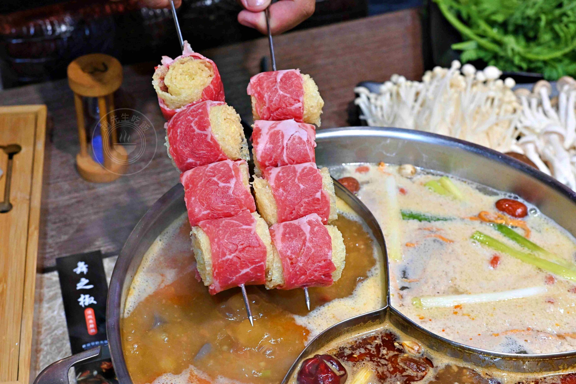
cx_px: 288
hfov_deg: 27.0
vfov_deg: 18.2
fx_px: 1200
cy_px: 192
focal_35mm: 75
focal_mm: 50
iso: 2800
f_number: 5.6
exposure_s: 1/125
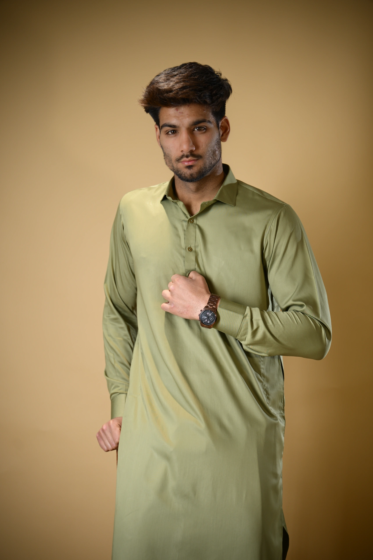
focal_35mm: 75
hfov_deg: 18.2
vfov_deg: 27.0
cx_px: 186
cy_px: 280
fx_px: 1166
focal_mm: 75
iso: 160
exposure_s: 1/125
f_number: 2.8
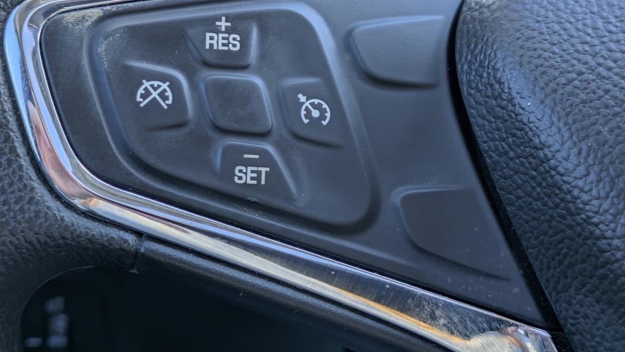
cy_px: 89
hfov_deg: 32.3
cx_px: 283
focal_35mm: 65
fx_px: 1077
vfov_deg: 18.4
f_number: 1.89
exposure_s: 1/246
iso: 48
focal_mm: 5.43
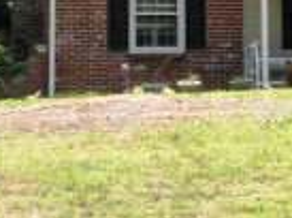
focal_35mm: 164
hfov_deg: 11.3
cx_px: 516
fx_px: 1380
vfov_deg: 8.9
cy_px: -38
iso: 64
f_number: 3.2
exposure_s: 1/320
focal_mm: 6.1
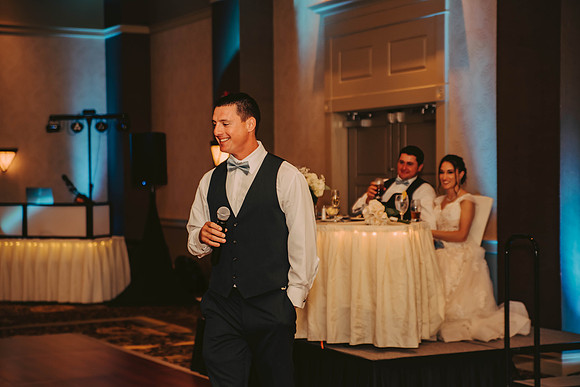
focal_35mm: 75
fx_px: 1209
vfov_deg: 18.2
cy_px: 194
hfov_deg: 27.0
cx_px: 290
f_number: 2.8
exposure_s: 1/60
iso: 500
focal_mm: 75
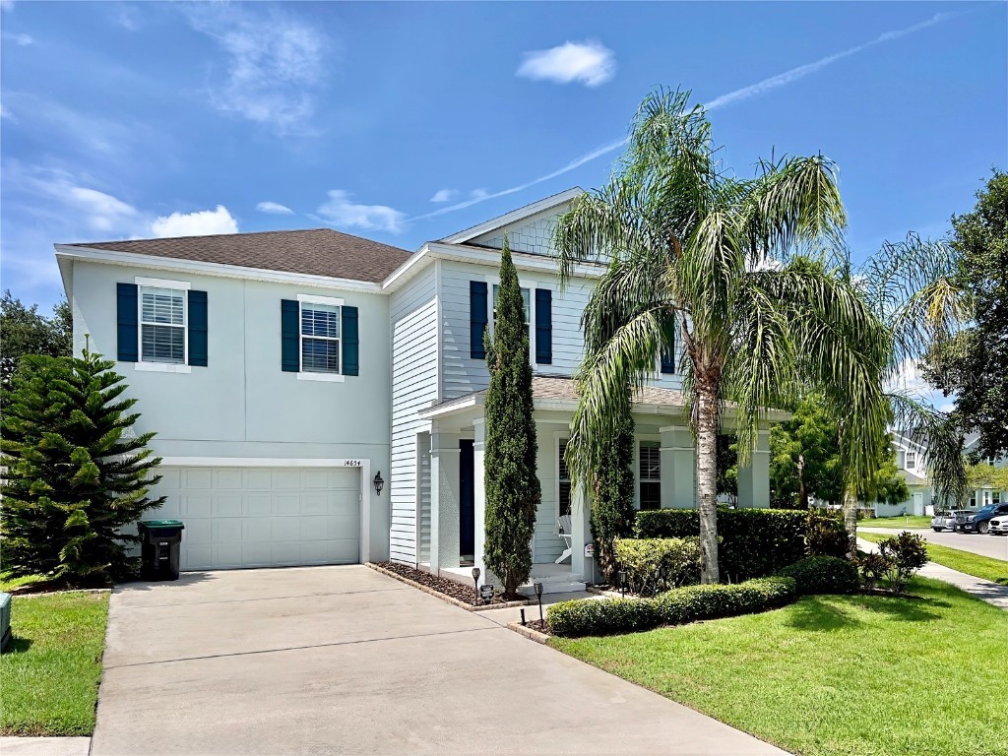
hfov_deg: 67.3
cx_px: 504
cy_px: 378
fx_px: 757
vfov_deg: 53.1
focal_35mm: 26
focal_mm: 5.7
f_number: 1.5
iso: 50
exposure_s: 1/5319
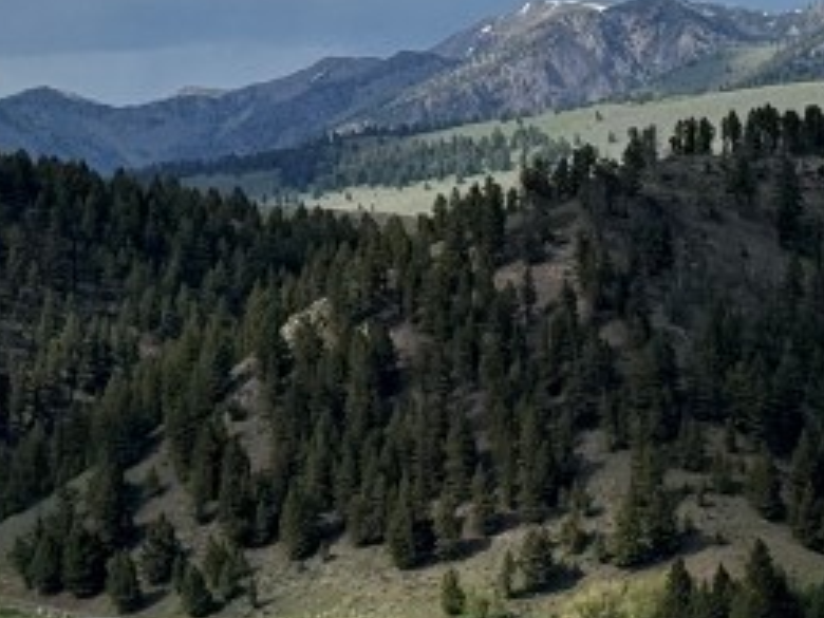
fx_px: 4499
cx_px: 358
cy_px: 86
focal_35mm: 189
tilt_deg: +4.0
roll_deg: -0.7
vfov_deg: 7.8
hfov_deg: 10.5
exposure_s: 1/7937
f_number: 1.78
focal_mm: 6.76
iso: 64
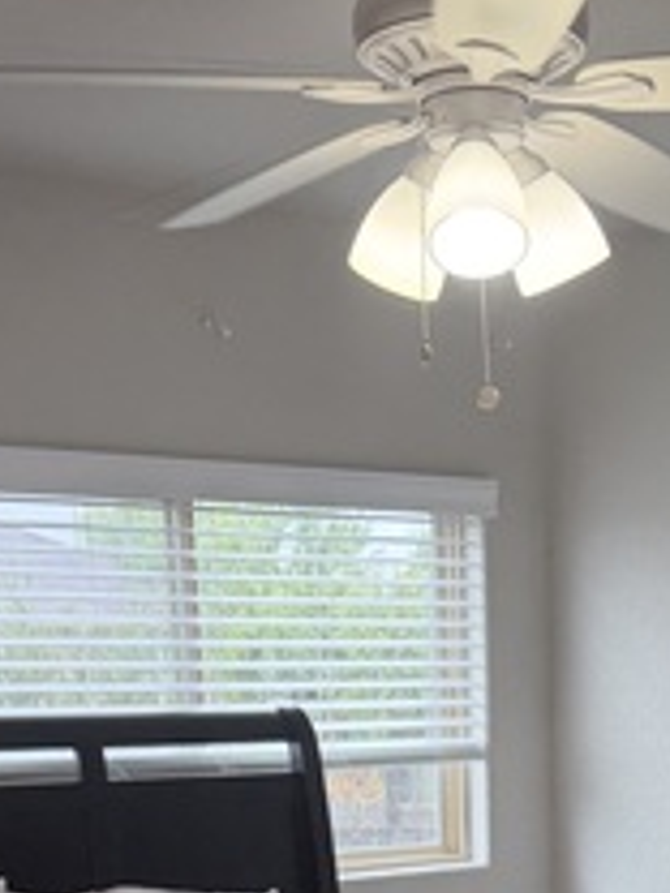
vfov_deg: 23.6
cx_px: 520
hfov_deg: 19.7
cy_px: 1121
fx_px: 1910
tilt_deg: -12.5
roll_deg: +0.9
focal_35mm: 74
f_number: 1.78
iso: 100
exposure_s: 1/120
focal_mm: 6.76
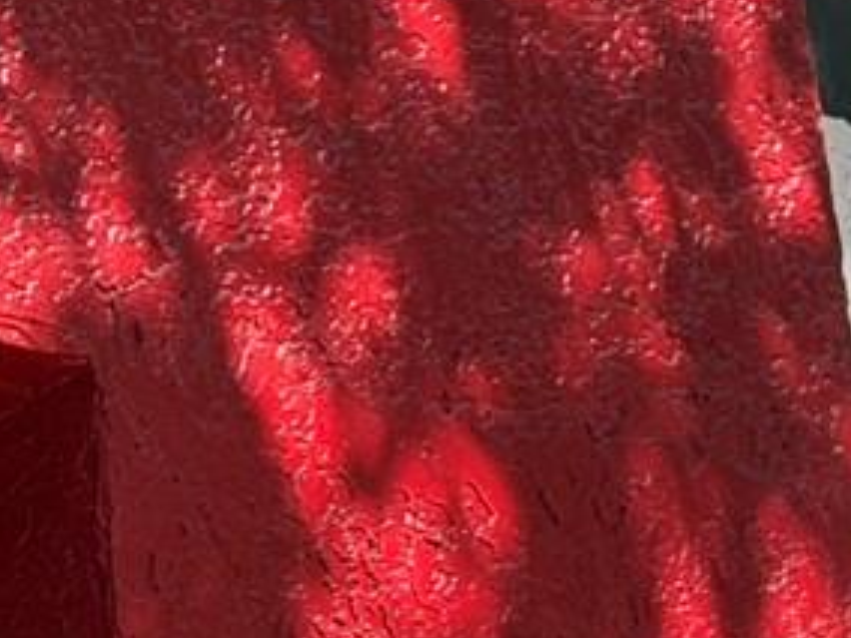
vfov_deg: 5.5
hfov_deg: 6.9
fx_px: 6638
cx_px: -1303
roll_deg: -0.4
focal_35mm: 270
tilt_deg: +21.7
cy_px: 123
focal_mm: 6.76
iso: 100
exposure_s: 1/1377
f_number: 1.78
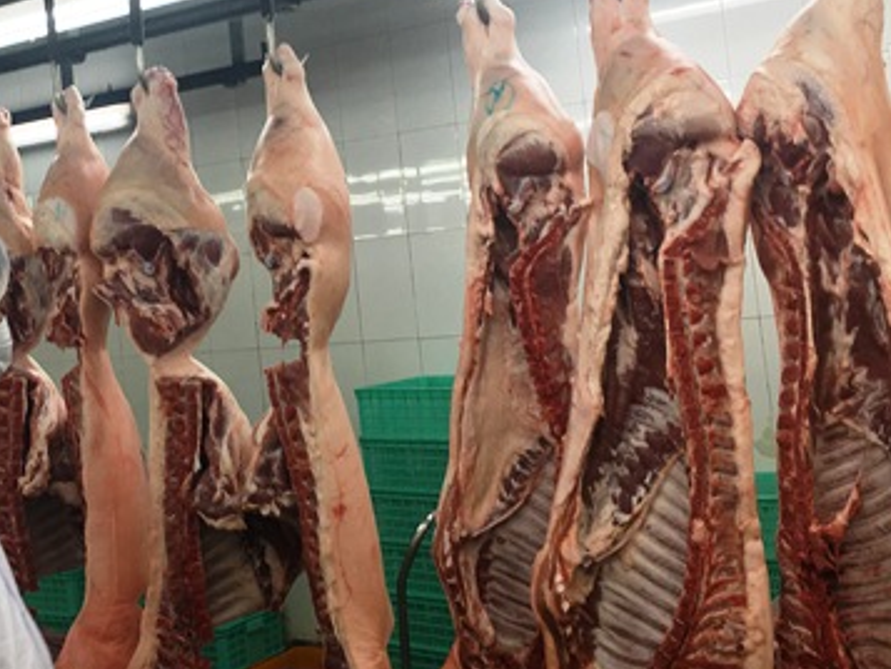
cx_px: 215
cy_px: 207
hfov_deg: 35.9
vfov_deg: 27.8
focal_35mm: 52
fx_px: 1339
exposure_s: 1/50
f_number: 2.2
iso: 32
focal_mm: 4.15
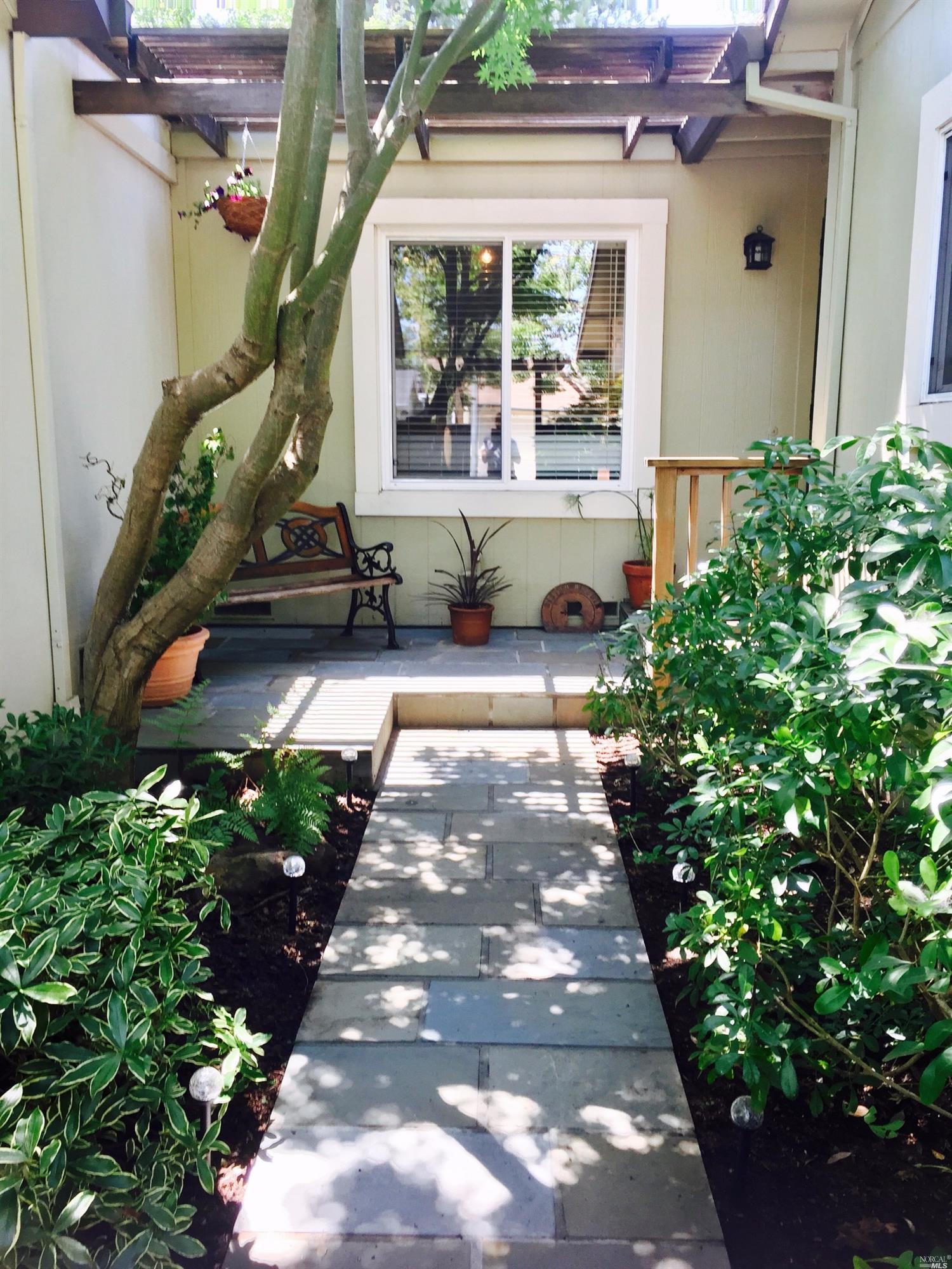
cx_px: 476
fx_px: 1063
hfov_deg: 48.2
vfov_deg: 61.7
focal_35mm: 29
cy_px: 634
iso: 40
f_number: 2.2
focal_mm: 4.15
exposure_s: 1/60
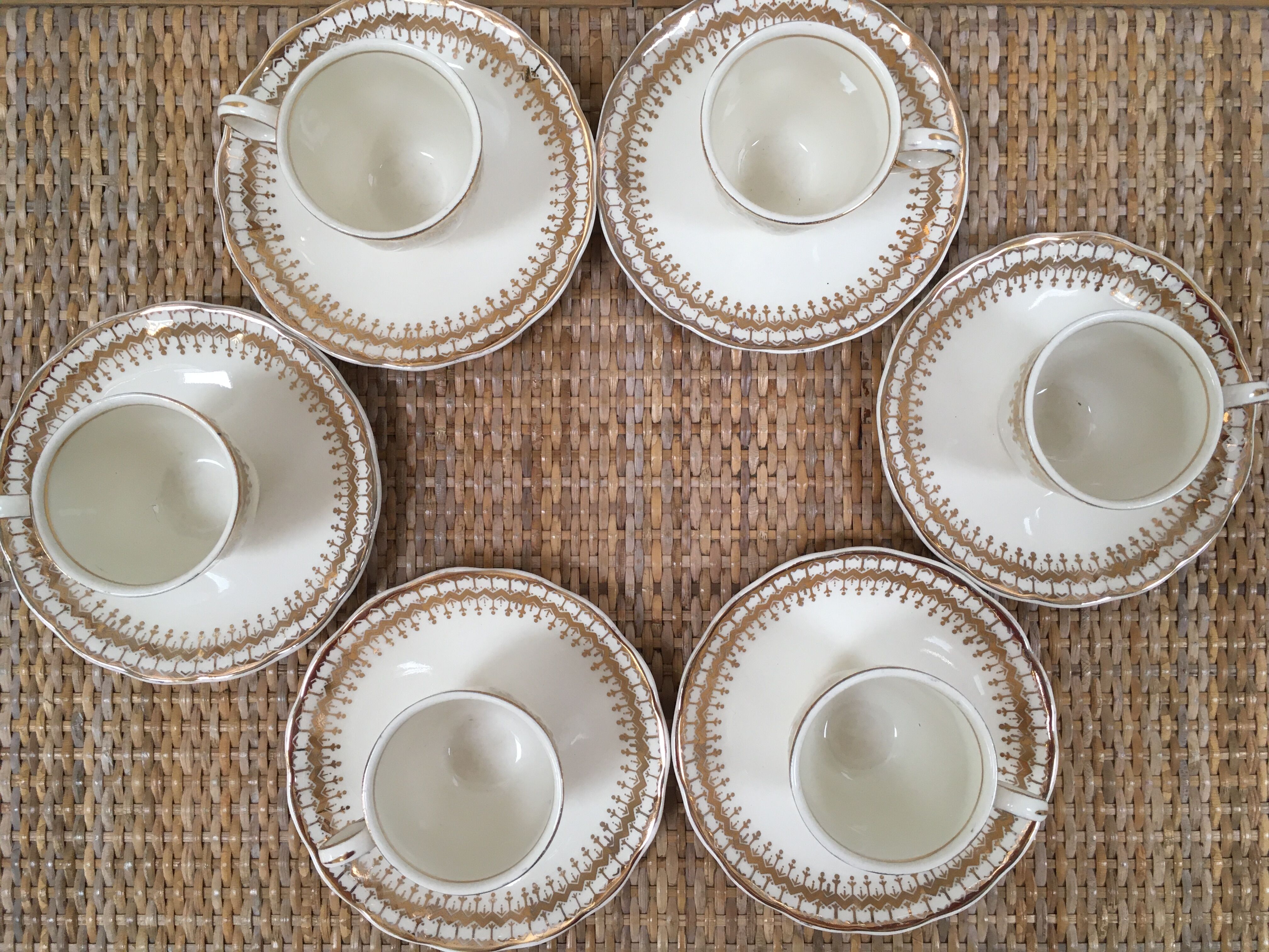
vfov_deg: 48.2
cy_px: 476
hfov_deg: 61.7
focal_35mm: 29
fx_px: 1063
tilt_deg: -89.3
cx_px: 634
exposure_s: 1/33
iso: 40
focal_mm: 4.15
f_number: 2.2
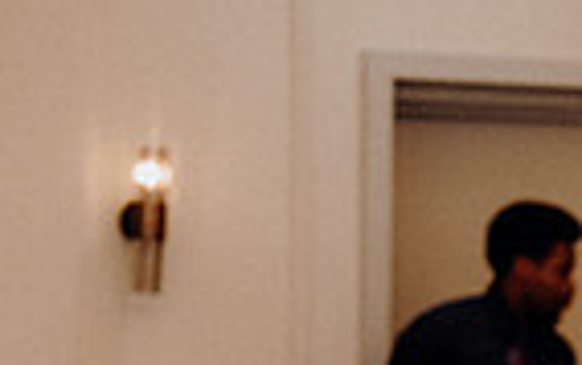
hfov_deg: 7.0
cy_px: 625
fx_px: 4635
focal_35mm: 292
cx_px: 1057
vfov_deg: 4.5
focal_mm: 70
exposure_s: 1/160
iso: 3200
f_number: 3.5
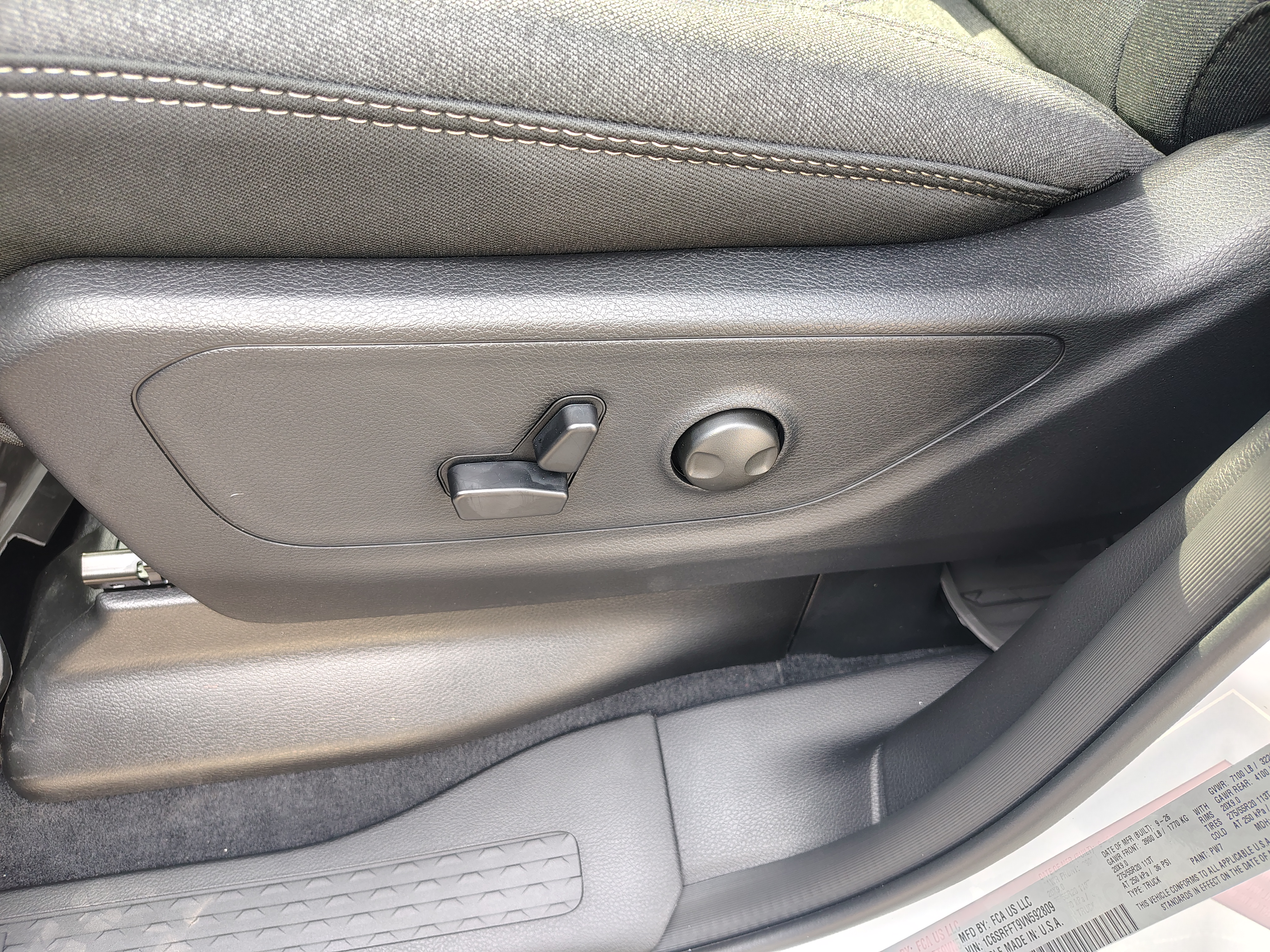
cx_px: 635
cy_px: 476
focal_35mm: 24
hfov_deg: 71.6
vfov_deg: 56.8
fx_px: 881
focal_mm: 5.56
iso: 400
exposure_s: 1/107
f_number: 1.8
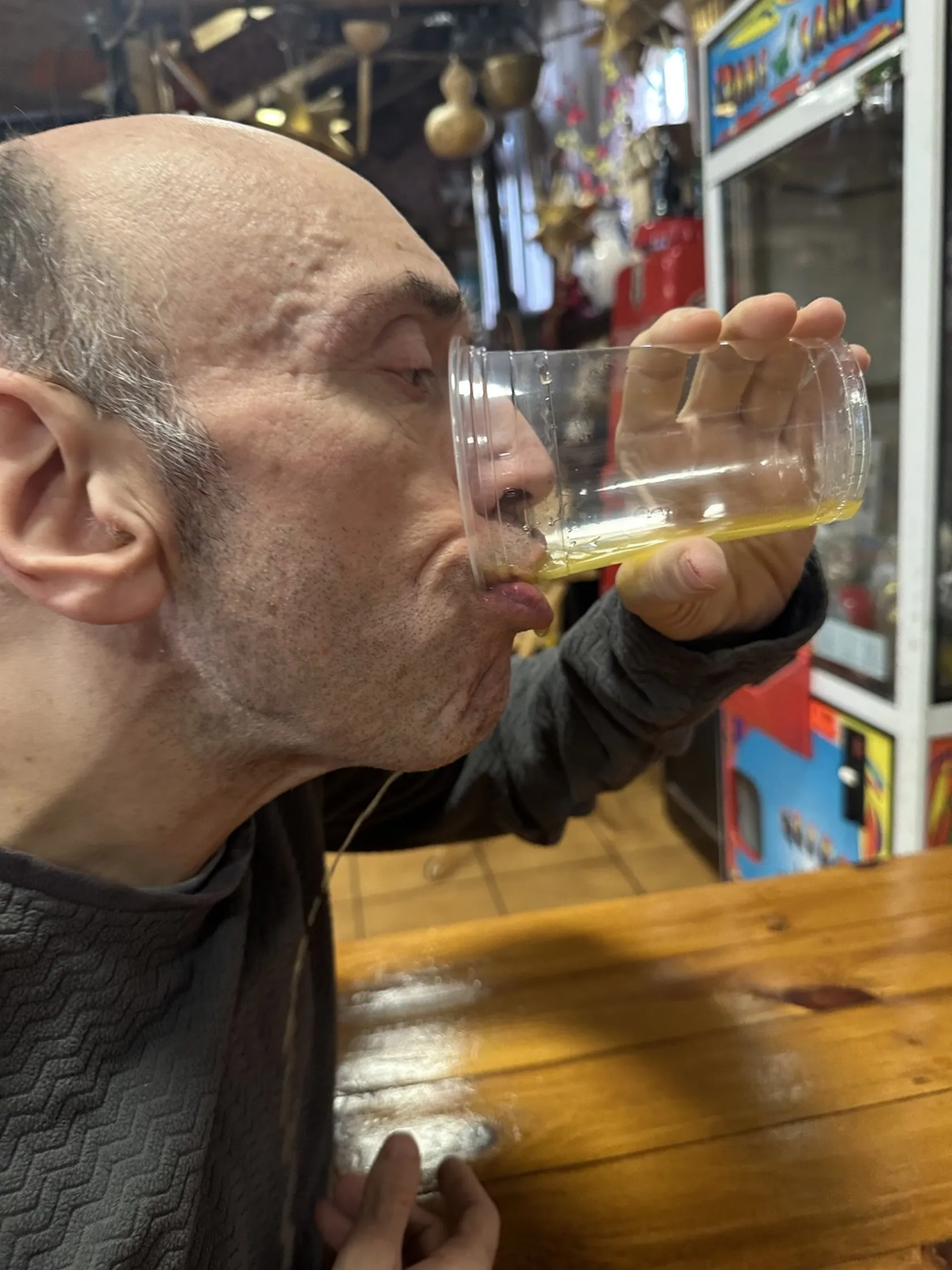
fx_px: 880
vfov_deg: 71.6
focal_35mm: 24
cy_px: 635
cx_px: 476
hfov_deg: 56.8
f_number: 1.78
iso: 250
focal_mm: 6.86
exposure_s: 1/50
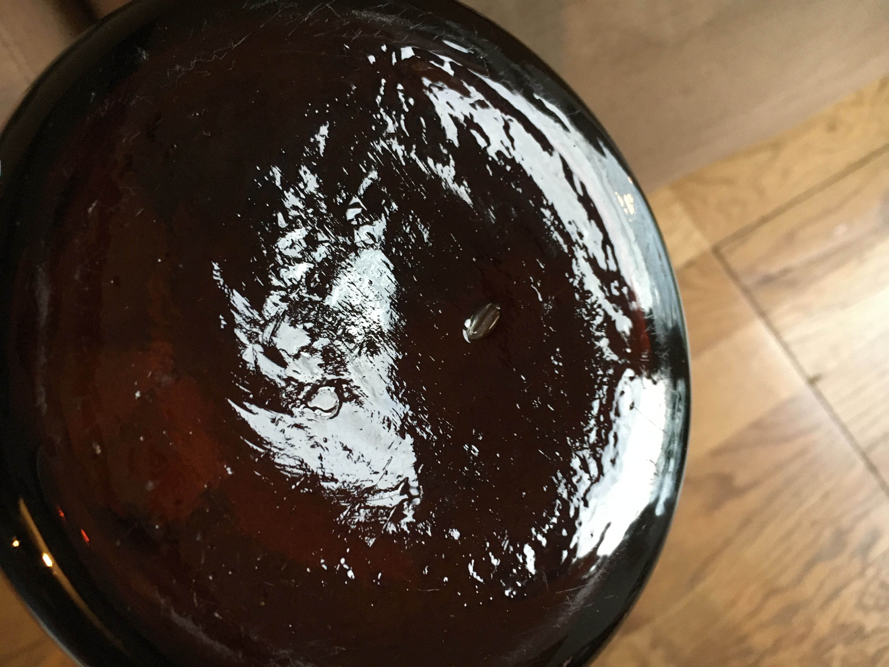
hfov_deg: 61.7
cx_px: 444
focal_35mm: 29
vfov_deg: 48.2
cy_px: 334
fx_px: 745
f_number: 2.2
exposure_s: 1/17
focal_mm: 4.15
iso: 200
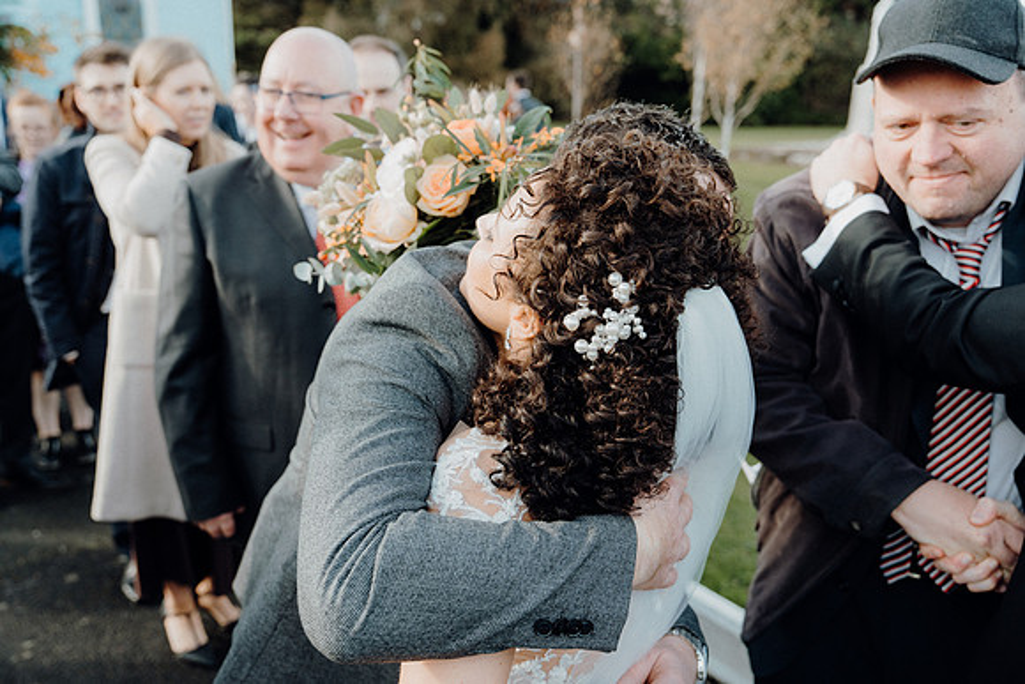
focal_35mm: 31
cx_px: 512
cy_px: 342
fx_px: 883
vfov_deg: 42.3
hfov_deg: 60.3
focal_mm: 31
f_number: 3.5
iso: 250
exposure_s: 1/400
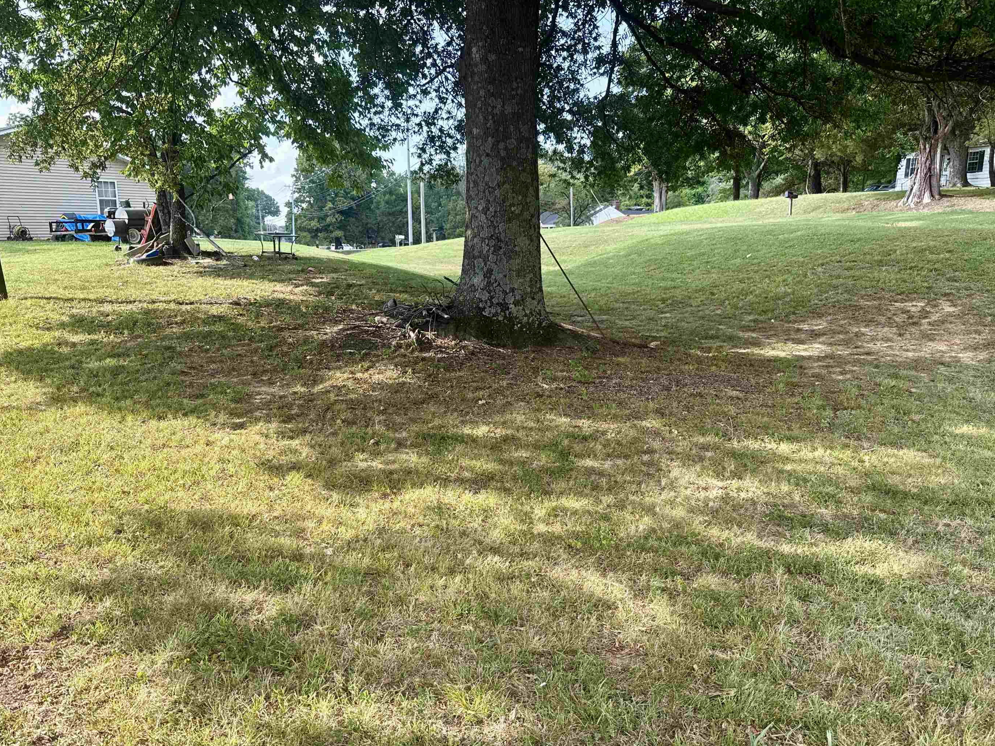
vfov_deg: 51.2
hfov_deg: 65.3
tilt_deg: -12.0
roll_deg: -0.4
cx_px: 477
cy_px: 416
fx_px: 776
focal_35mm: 27
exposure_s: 1/722
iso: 80
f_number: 1.78
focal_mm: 6.76
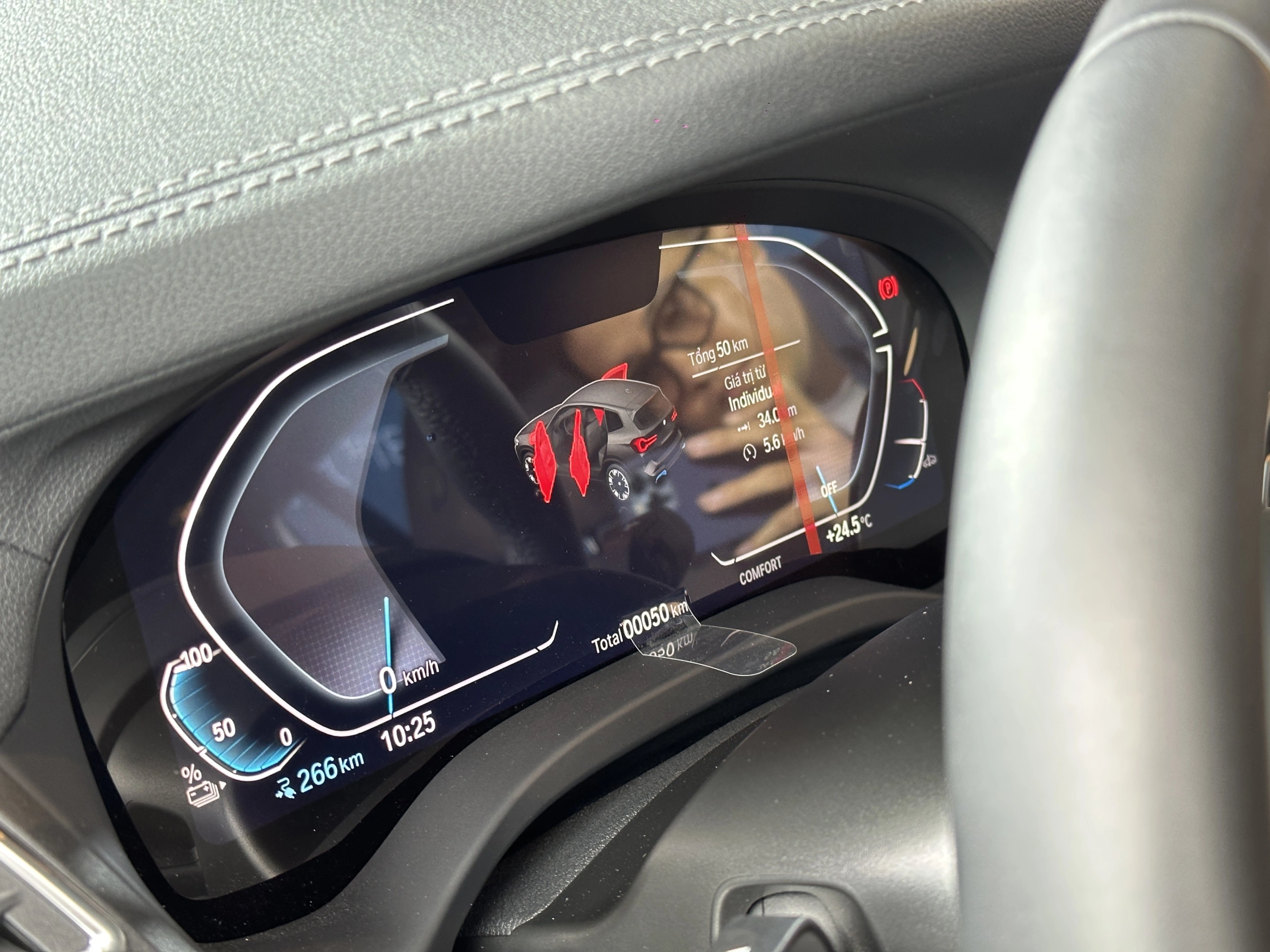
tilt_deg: -23.5
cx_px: 635
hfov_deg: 39.7
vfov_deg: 30.3
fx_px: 1761
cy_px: 476
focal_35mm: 48
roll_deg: -2.5
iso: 250
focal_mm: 6.86
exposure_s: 1/33
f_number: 1.78
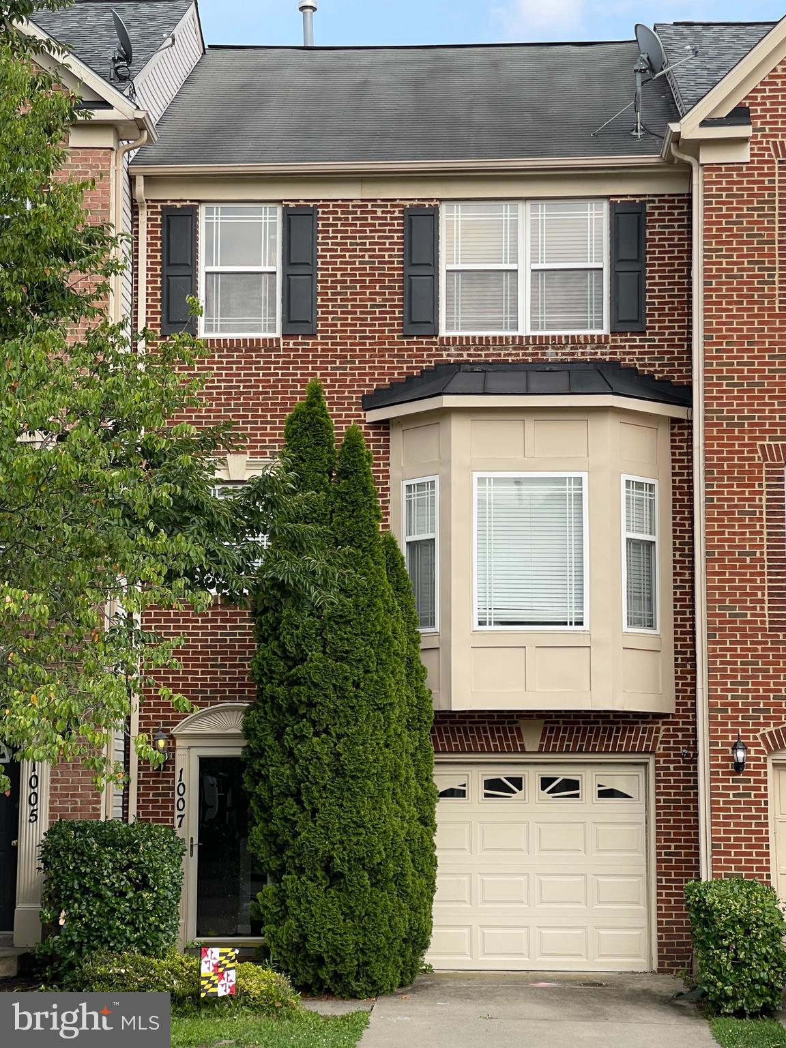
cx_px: 393
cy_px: 524
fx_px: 1938
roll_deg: -0.4
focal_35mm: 64
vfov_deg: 30.3
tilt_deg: +7.0
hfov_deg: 22.9
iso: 20
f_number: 2.2
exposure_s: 1/440
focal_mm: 7.5
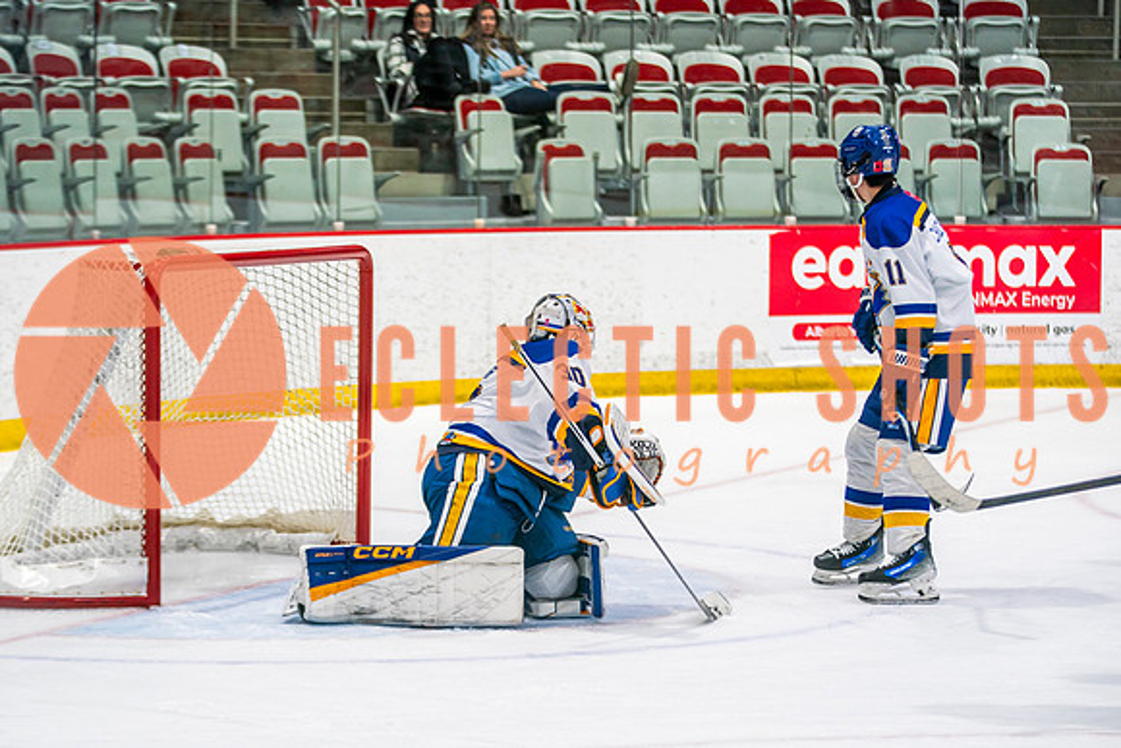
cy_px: 502
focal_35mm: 141
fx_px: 4397
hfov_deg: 14.5
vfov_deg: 9.7
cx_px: 537
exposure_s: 1/640
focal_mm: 105
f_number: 2.8
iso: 500
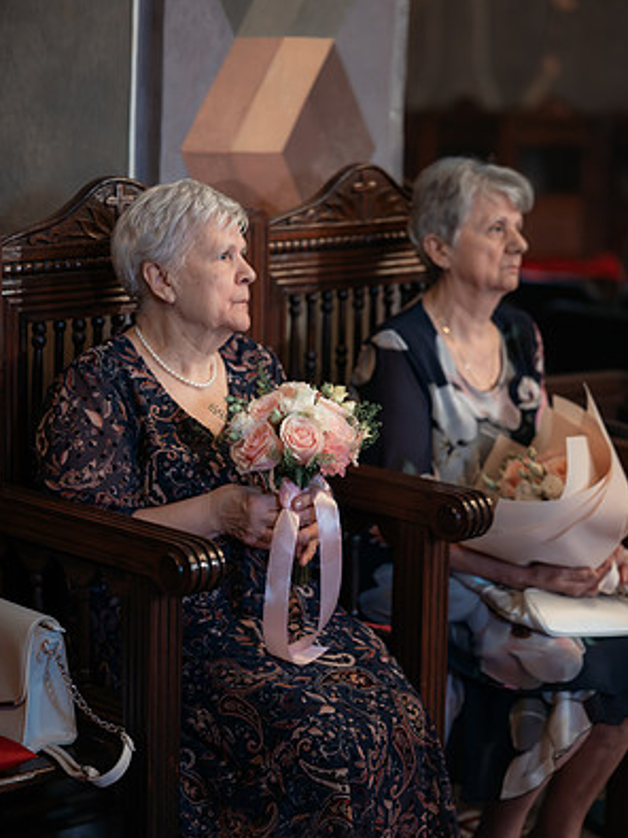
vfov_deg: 21.1
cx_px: 313
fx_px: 2251
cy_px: 405
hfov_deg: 15.9
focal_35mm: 93
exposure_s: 1/200
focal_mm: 85
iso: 1600
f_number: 1.8
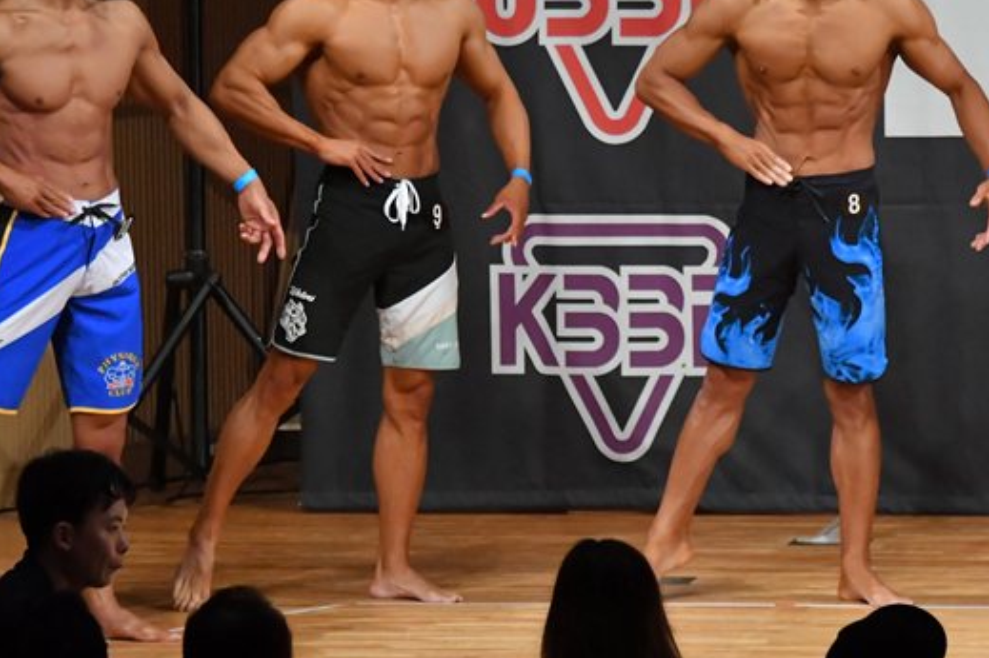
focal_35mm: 381
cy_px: 265
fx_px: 10457
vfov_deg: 3.6
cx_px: 447
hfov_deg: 5.4
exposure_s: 1/400
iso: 8000
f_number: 5.6
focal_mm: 170
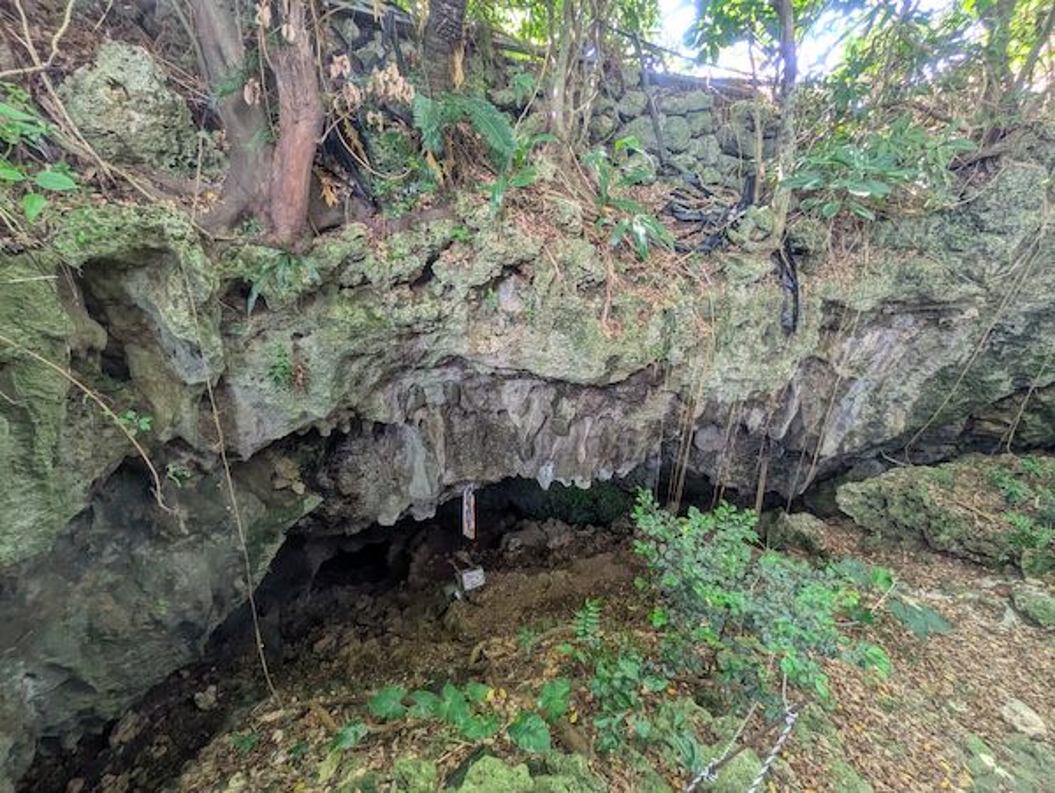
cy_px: 396
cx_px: 528
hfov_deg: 102.0
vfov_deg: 85.8
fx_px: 427
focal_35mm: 14
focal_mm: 1.83
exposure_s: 1/60
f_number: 2.2
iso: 207
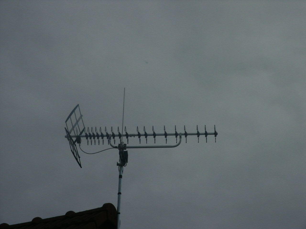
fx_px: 1193
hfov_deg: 14.6
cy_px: 114
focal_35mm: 135
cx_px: 153
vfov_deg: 11.0
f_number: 8
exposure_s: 1/350
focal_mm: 27.58
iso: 64
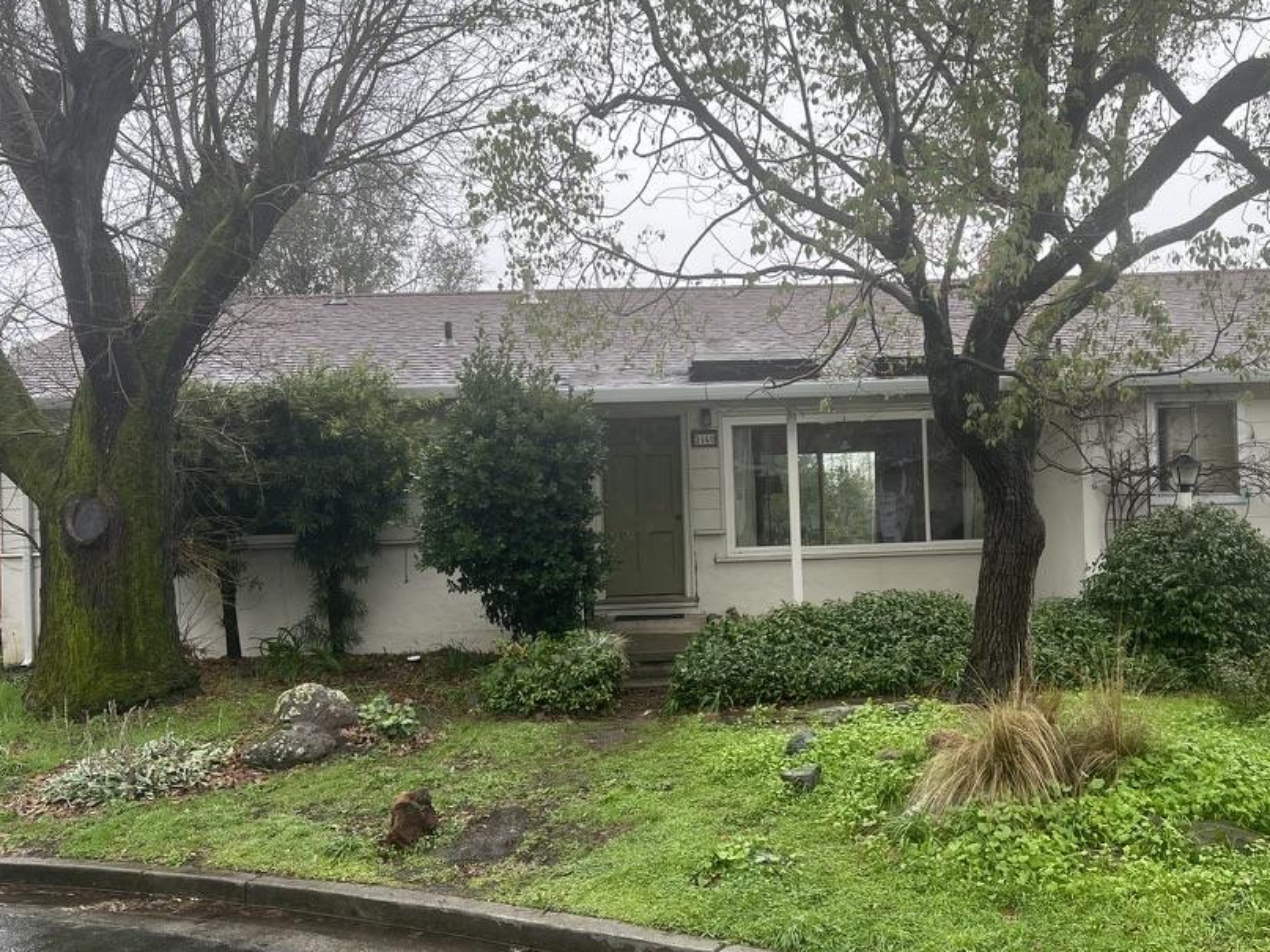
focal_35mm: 33
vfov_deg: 42.9
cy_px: 488
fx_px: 1211
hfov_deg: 55.0
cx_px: 748
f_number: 1.5
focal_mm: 5.7
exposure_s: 1/658
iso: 50
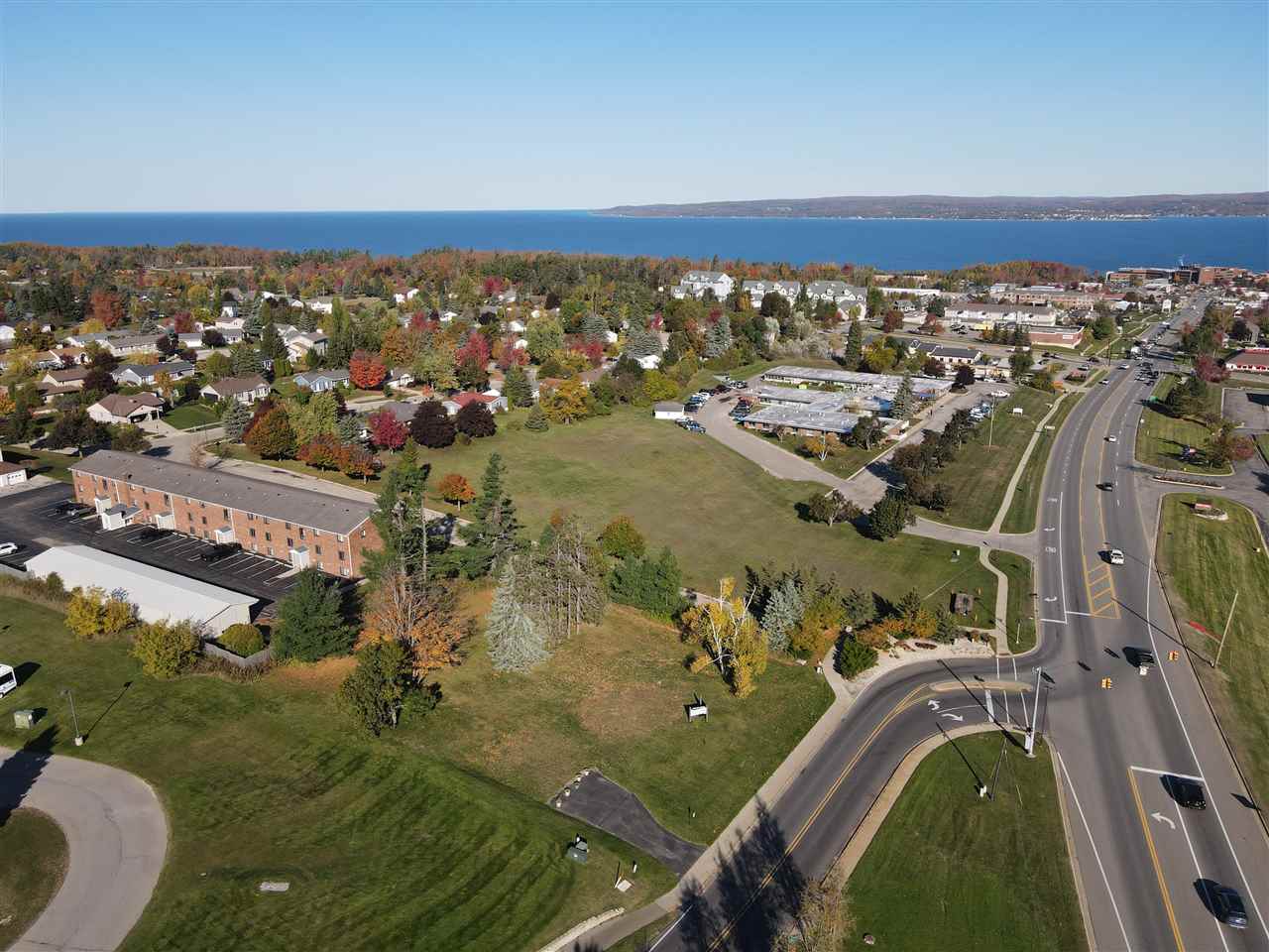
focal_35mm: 24
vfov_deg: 56.8
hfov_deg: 71.6
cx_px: 634
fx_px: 880
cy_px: 476
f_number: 2.8
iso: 100
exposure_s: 1/800
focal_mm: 4.5
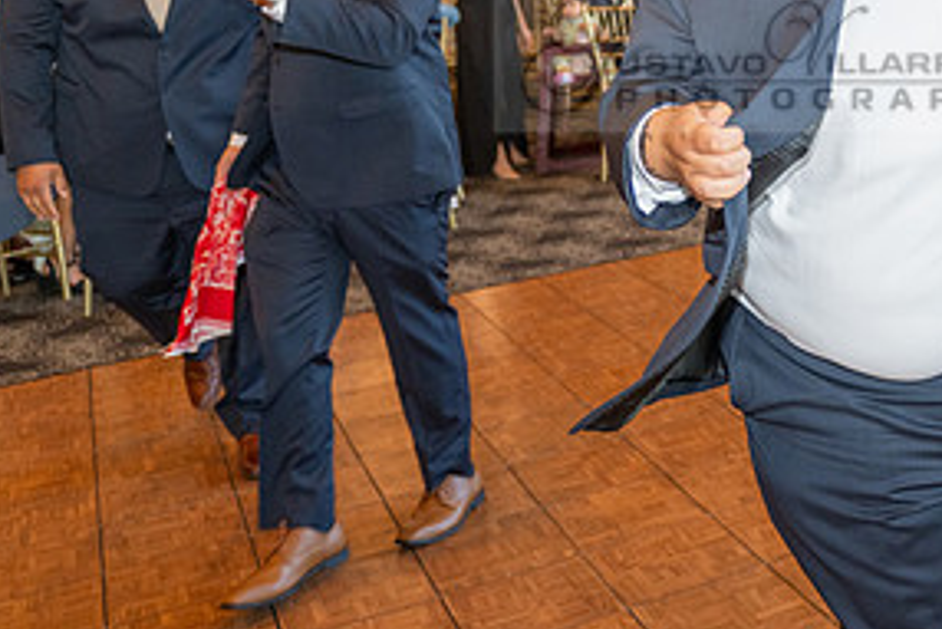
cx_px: 904
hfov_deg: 33.6
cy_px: 101
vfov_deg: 24.2
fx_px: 1440
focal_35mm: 55
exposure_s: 1/200
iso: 800
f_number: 2.8
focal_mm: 24
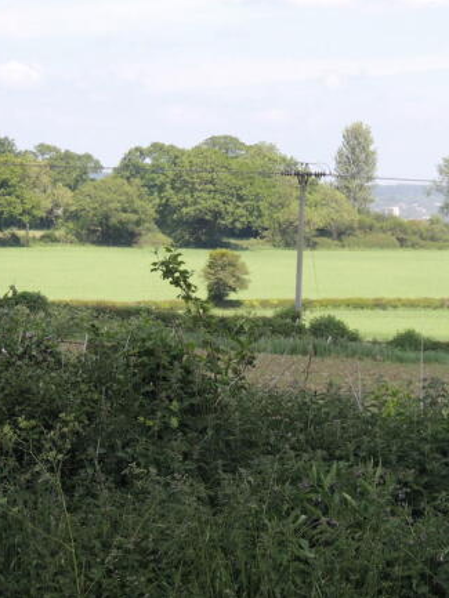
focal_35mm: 195
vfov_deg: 10.1
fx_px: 3371
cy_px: 299
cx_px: 299
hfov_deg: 7.6
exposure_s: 1/320
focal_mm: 25.8
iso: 100
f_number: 4.4
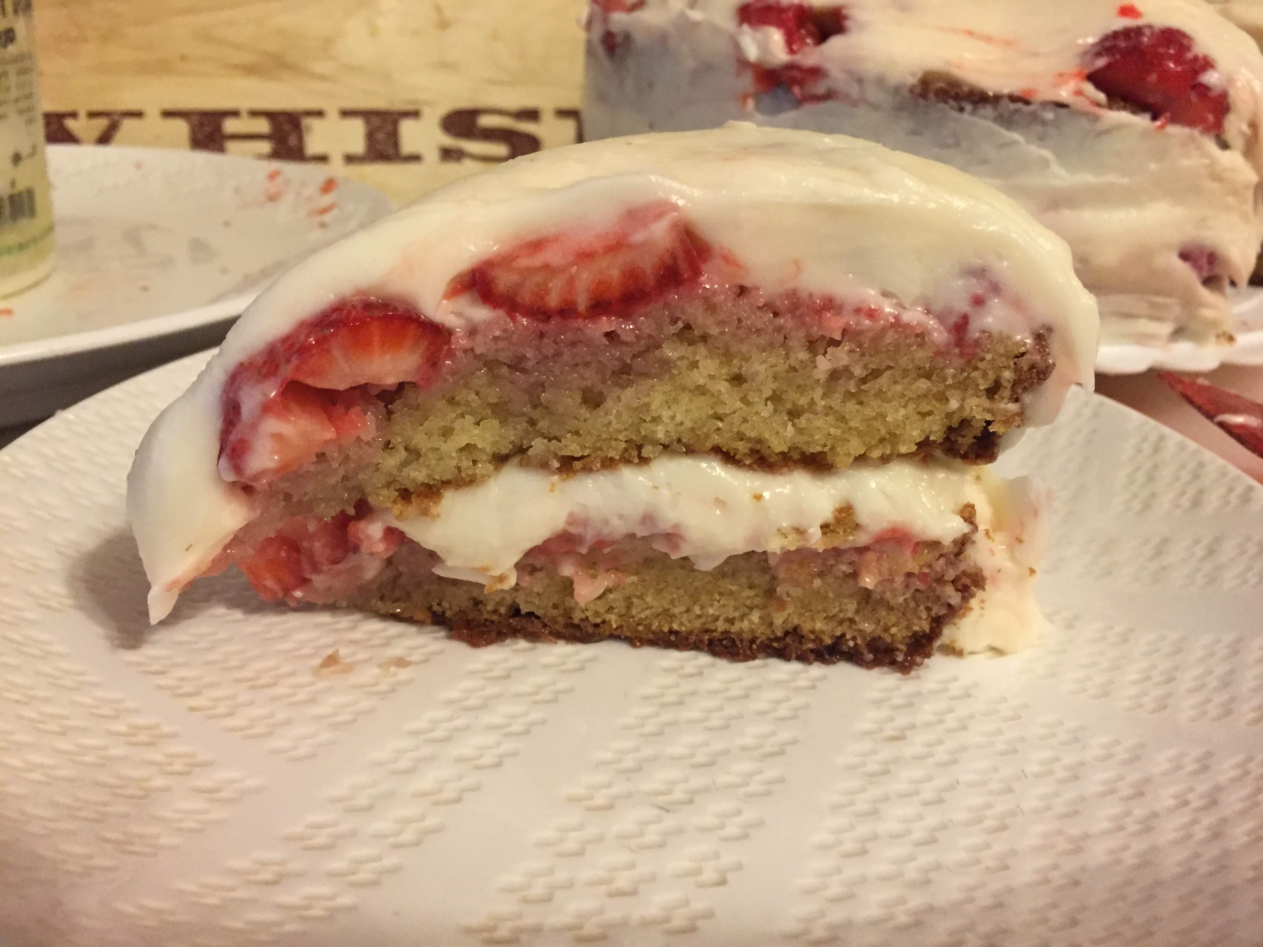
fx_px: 1058
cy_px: 474
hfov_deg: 61.7
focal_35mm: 29
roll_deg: -2.3
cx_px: 632
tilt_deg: -24.0
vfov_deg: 48.2
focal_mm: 4.15
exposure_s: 1/30
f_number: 2.2
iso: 250
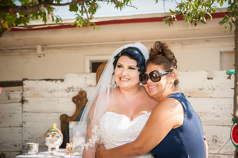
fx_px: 430
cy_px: 79
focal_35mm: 65
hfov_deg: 31.0
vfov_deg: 20.9
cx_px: 119
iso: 200
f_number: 5
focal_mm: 65
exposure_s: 1/320
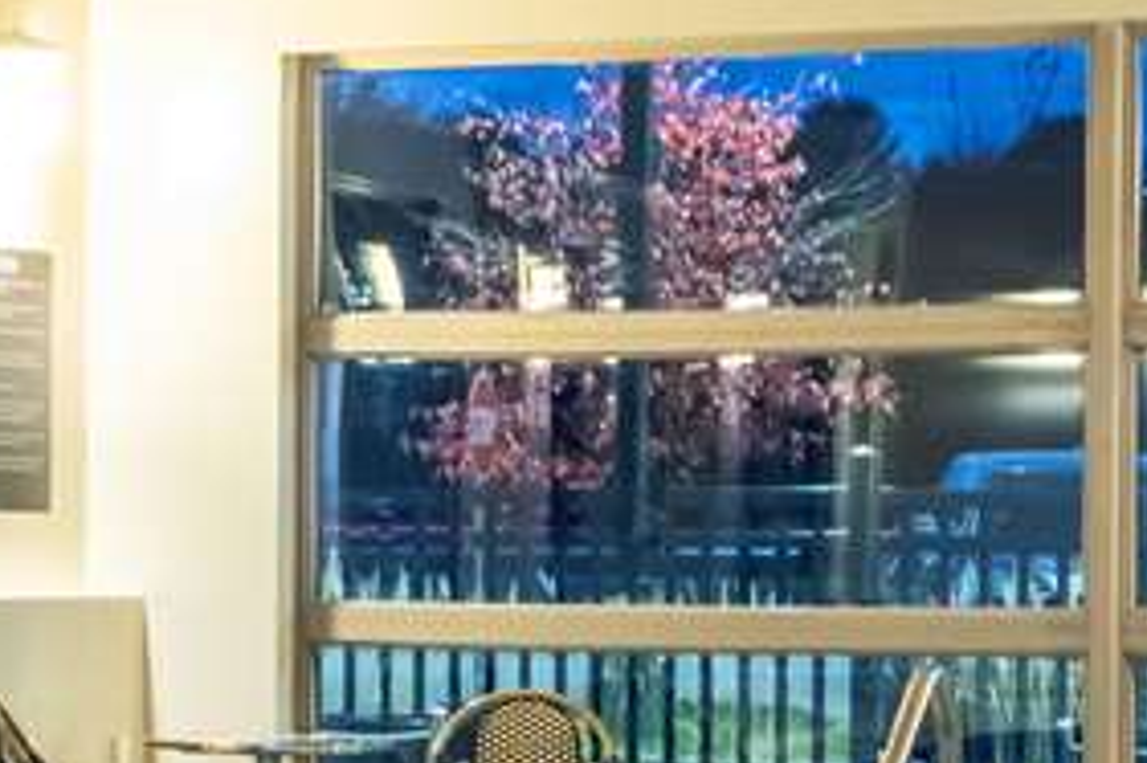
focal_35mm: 187
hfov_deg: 10.3
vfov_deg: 7.3
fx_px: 5954
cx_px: -976
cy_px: 641
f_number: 10
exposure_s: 2
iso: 400
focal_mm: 35
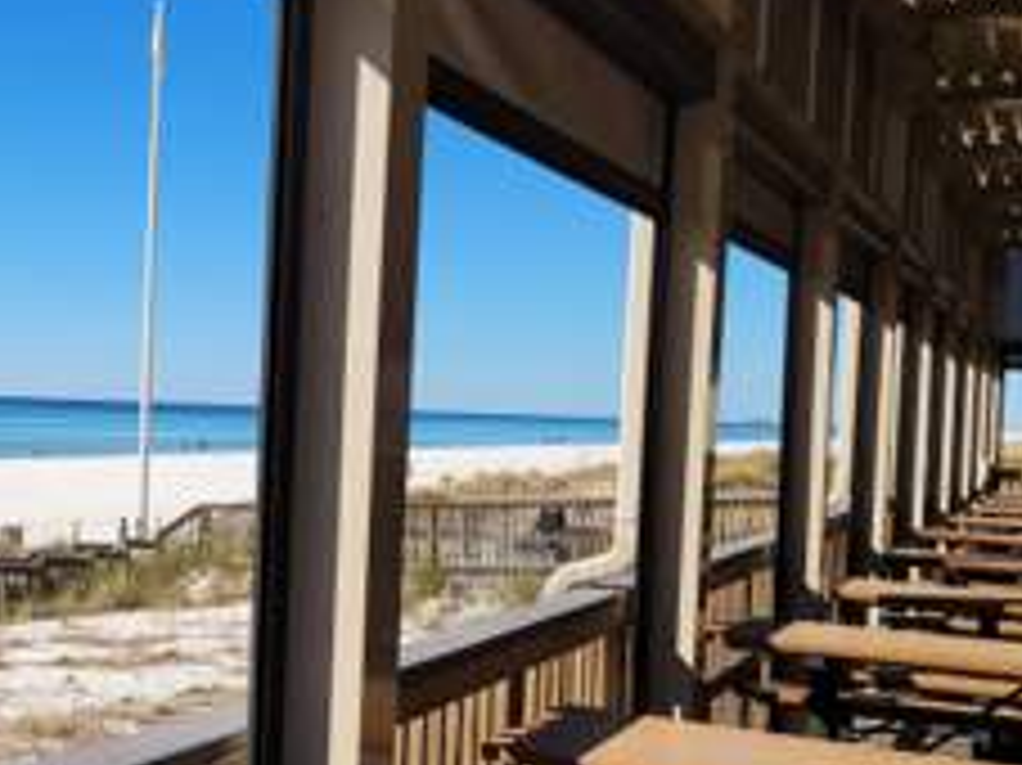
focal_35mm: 55
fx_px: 1623
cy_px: 461
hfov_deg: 32.5
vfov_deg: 26.5
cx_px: 32
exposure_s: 1/2953
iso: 40
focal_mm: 5.4
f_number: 1.8
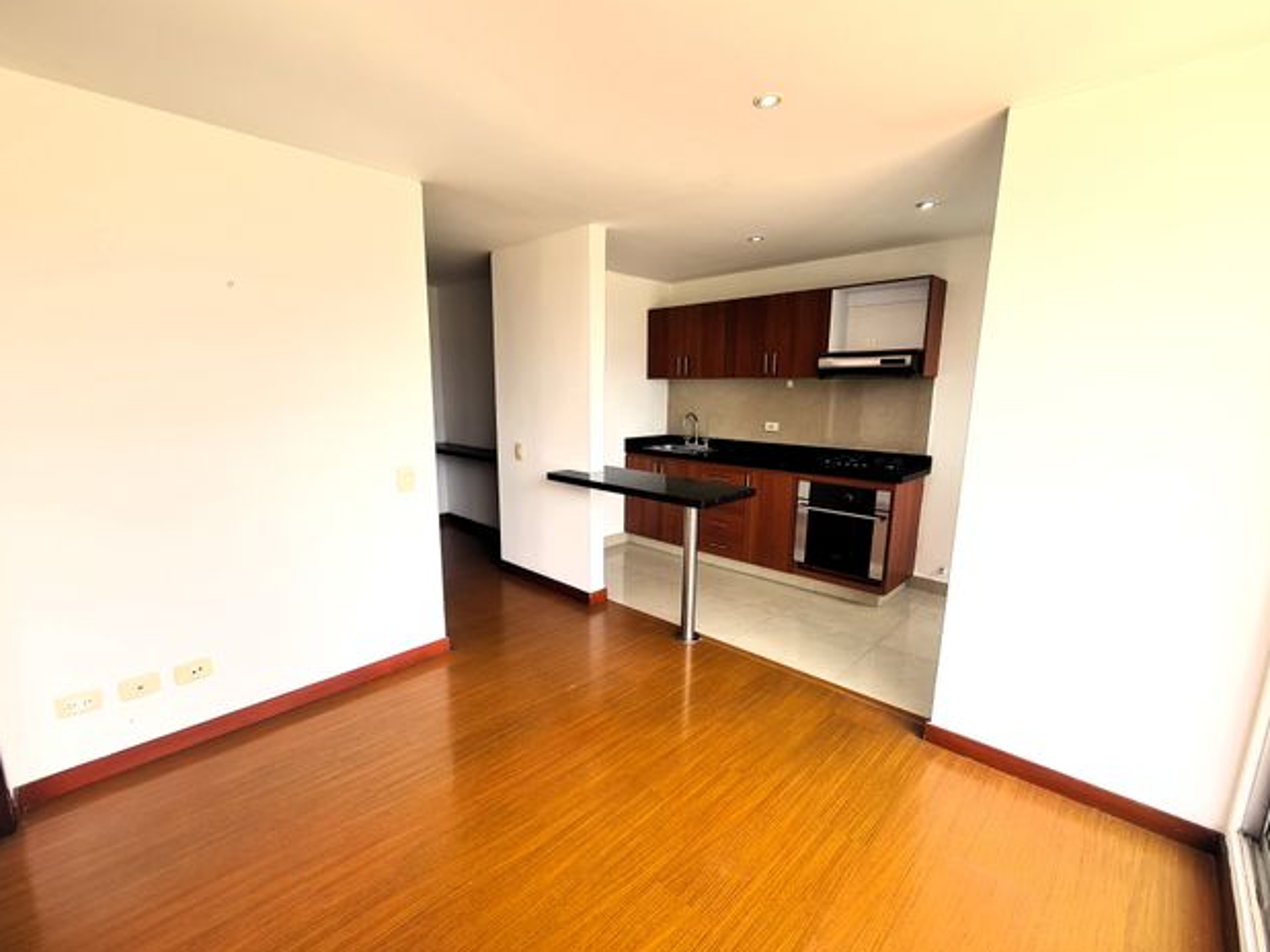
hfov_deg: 102.0
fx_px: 514
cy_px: 490
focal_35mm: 14
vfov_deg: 85.6
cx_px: 614
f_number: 2.2
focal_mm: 2.2
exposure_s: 1/213
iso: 50
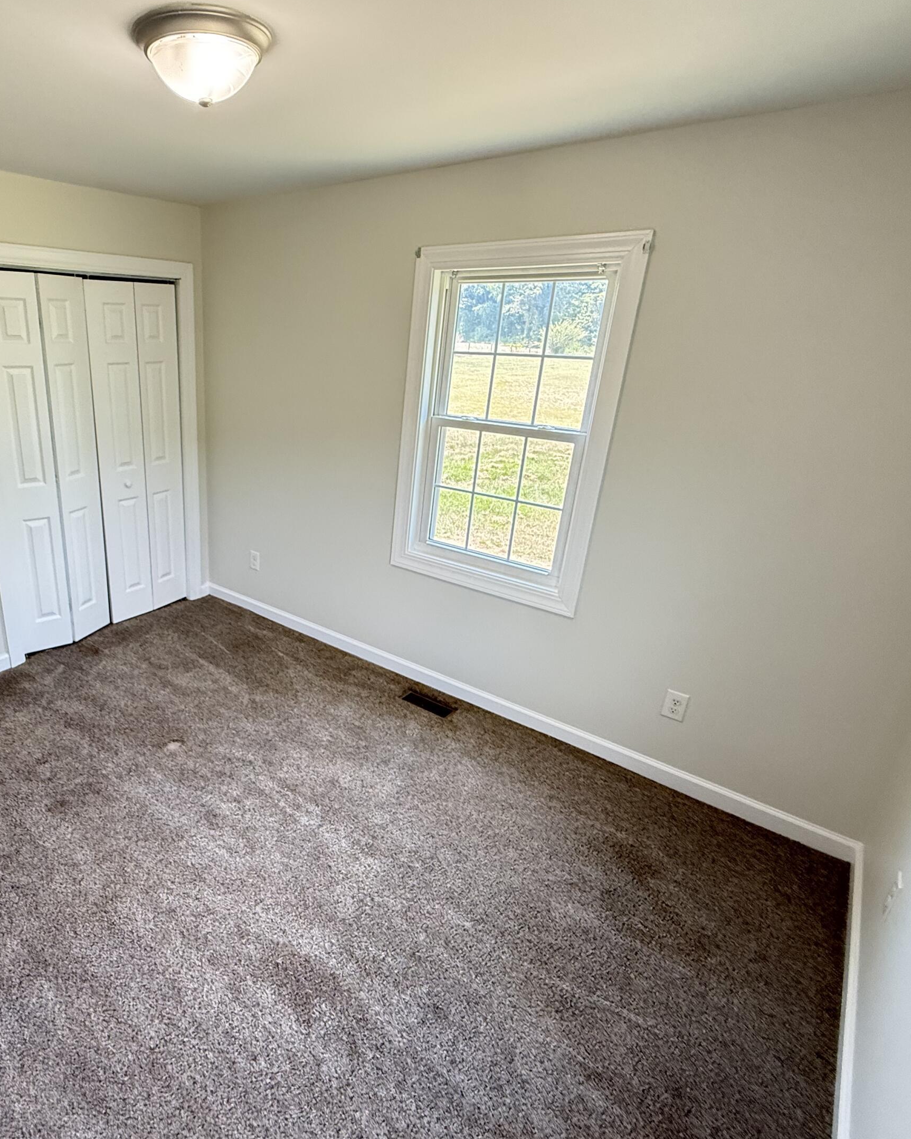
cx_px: 282
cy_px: 570
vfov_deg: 83.3
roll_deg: -1.4
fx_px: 640
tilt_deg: -22.4
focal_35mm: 19
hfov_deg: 68.2
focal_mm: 2.22
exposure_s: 1/120
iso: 320
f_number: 2.2
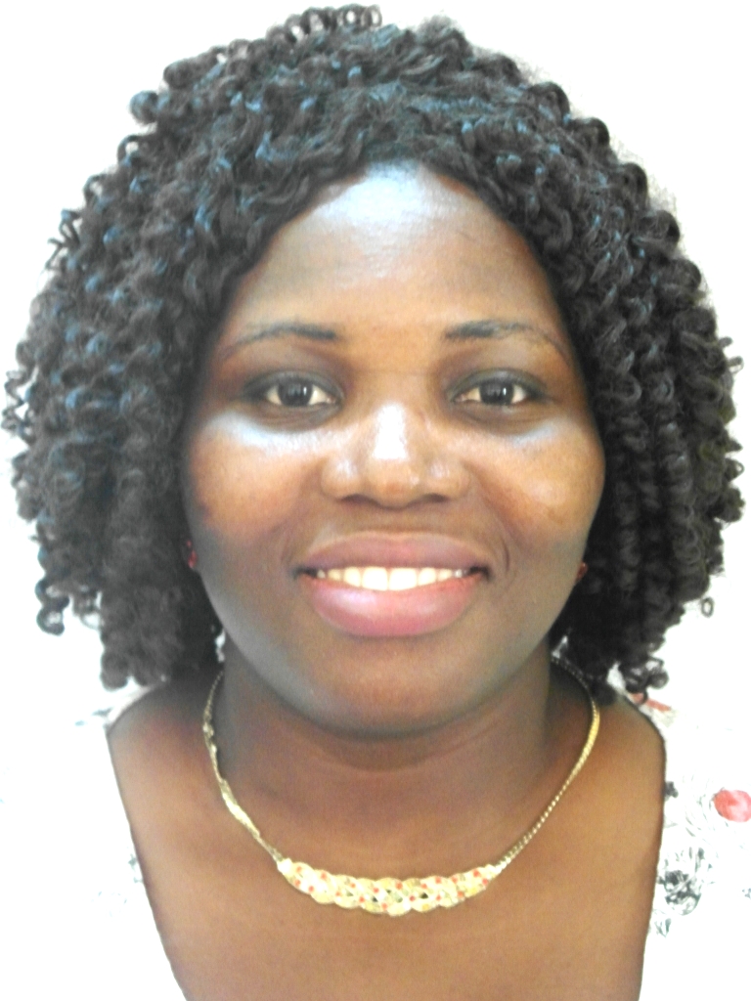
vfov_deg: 21.1
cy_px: 500
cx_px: 376
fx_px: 2690
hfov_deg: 15.9
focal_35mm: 93
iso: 800
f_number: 3.9
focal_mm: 16.5
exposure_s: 1/8
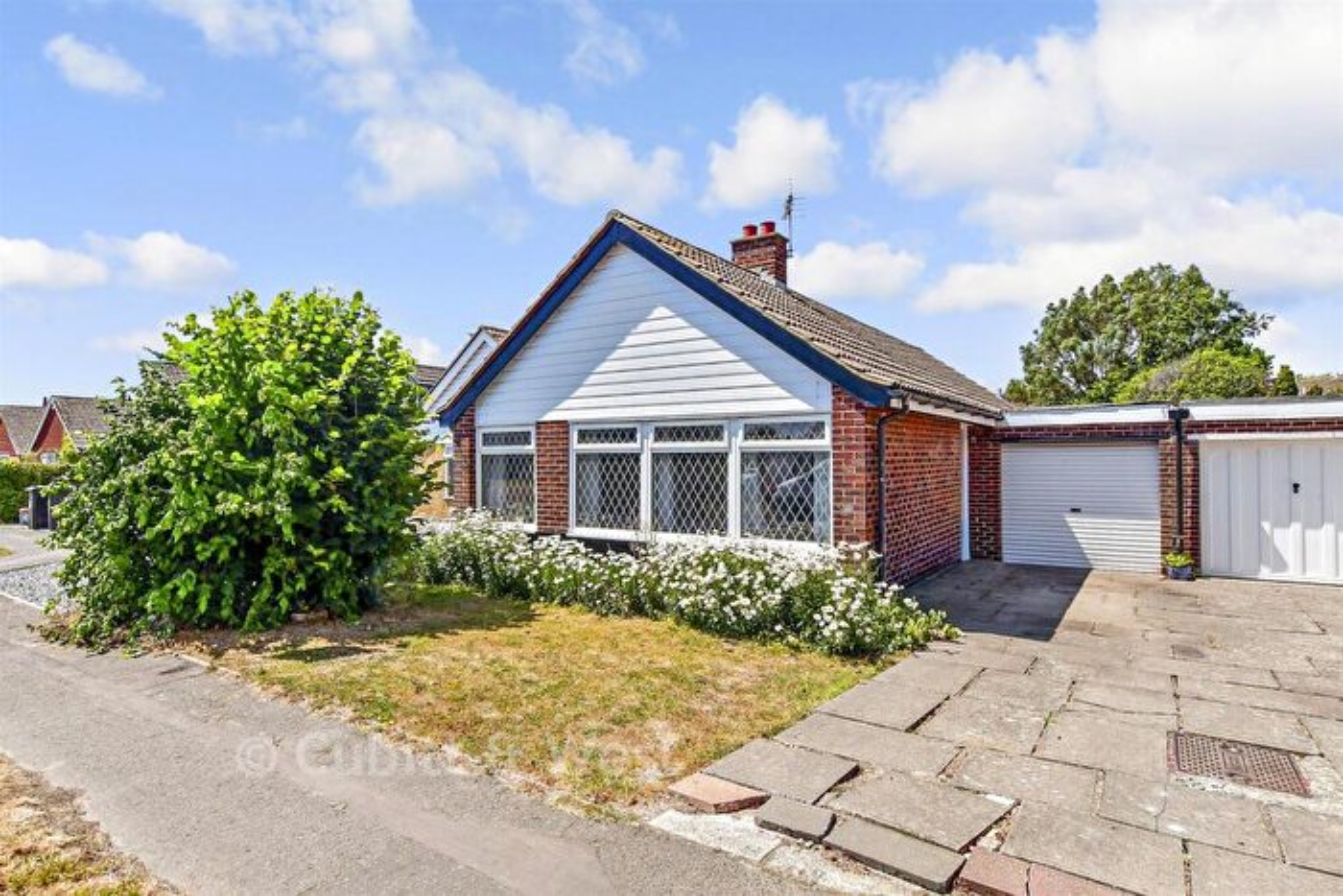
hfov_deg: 86.9
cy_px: 448
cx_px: 672
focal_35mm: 19
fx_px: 709
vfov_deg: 64.6
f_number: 8
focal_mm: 13
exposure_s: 1/640
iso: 250
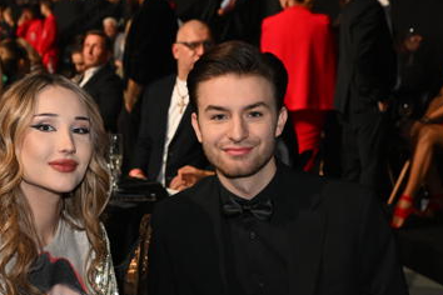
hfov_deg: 26.5
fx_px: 935
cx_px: 150
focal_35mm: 76
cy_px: 271
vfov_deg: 17.6
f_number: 5
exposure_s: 1/80
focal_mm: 39
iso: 2500
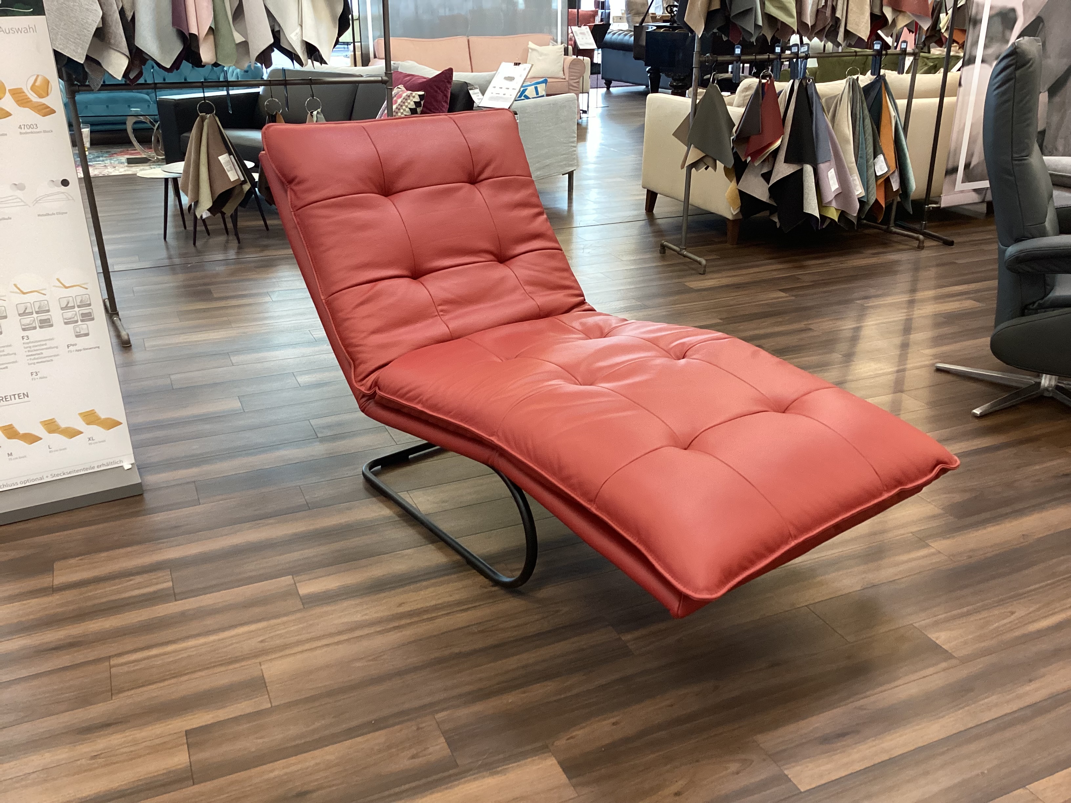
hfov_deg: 58.4
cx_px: 536
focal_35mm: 31
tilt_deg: -24.5
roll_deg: +0.1
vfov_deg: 45.4
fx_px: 959
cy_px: 402
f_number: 2.4
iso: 250
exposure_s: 1/60
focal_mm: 3.3
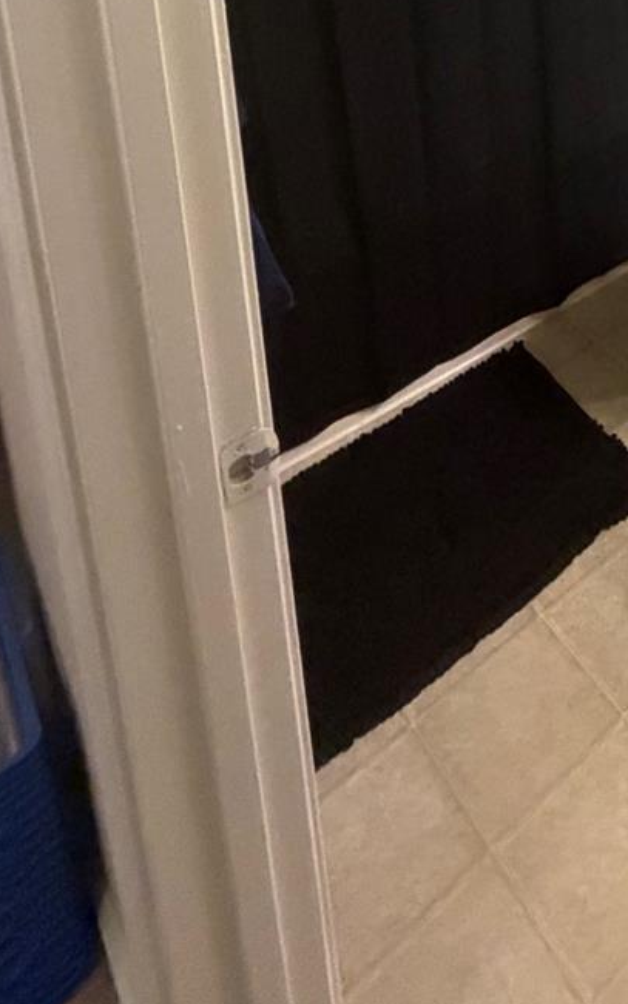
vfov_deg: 41.6
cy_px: -145
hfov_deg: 30.1
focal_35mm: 35
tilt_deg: -11.5
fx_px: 958
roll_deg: -0.9
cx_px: 779
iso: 500
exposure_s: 1/60
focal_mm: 2.22
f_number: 2.2
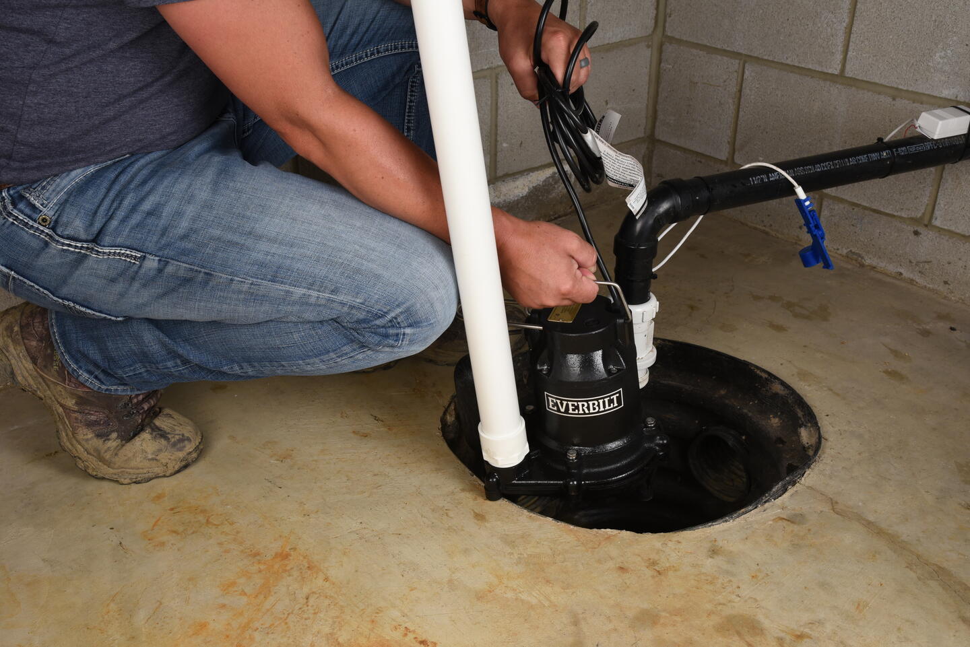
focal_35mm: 40
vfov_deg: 33.4
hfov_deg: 48.4
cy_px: 324
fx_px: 1078
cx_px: 485
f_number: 11
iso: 500
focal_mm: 40
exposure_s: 1/30
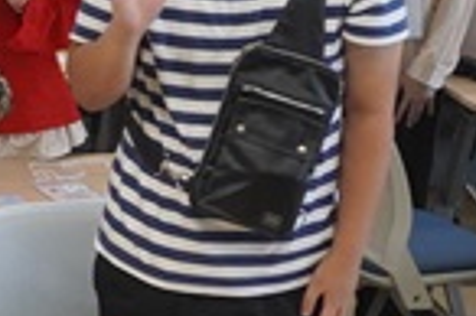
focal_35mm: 172
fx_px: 2272
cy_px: 49
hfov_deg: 11.2
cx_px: -375
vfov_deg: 7.9
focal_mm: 18
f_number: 4
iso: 500
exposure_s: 1/160
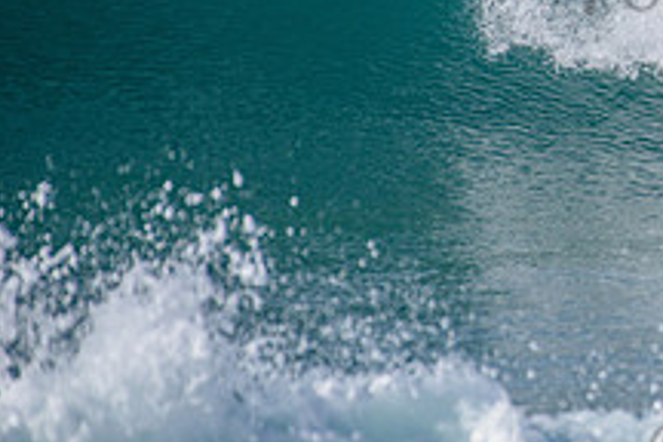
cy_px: -60
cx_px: 887
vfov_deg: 1.0
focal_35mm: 1345
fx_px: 24768
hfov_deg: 1.5
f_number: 5.6
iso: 200
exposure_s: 1/2500
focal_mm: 500
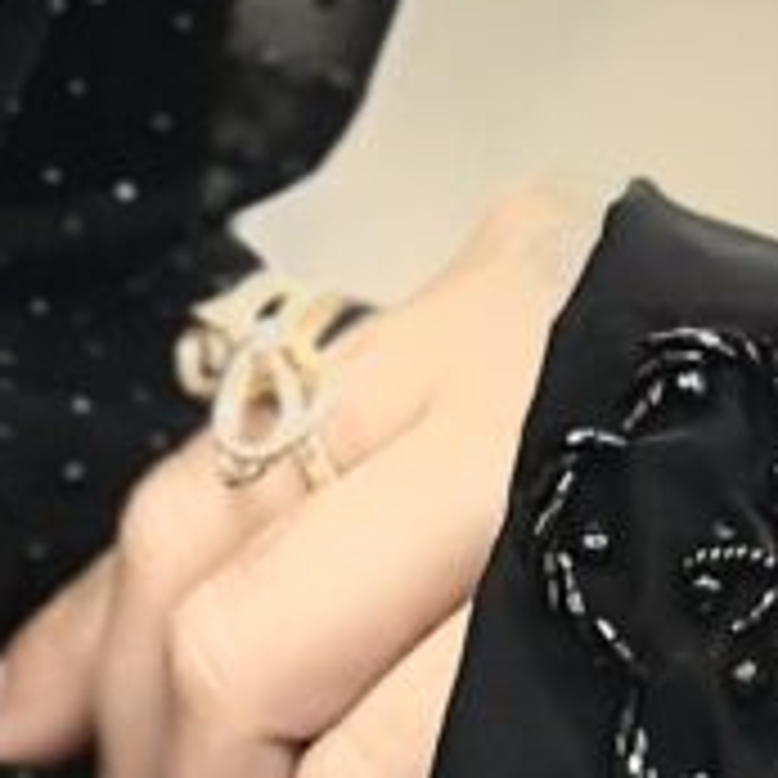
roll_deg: +0.3
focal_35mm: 393
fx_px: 9993
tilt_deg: -10.6
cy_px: 3170
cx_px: -306
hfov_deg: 4.4
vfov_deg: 4.1
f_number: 1.78
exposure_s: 1/50
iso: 250
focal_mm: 6.86
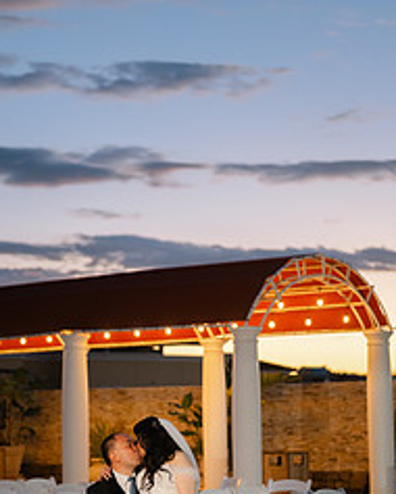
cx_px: 160
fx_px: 1302
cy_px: 317
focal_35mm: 89
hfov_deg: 17.3
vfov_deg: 21.4
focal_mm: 50
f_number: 1.8
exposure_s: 1/160
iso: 640
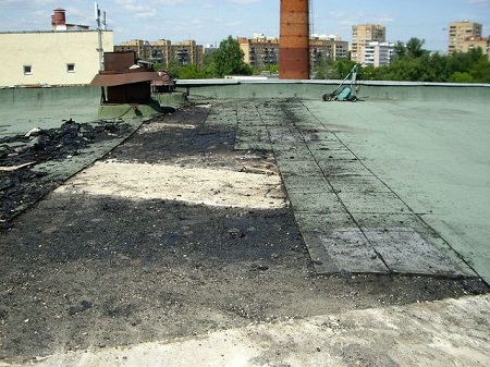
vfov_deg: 37.7
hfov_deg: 49.0
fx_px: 538
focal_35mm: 38
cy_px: 184
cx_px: 245
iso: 50
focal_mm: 6.2
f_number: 4.3
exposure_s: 1/320
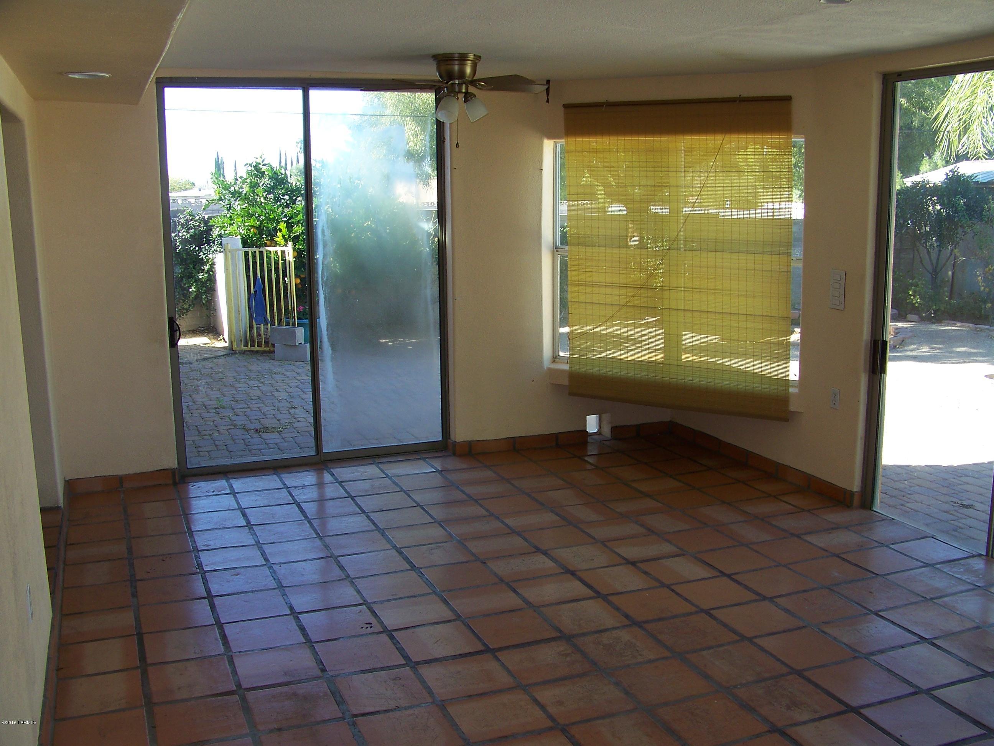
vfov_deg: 39.7
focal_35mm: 36
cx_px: 497
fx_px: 1034
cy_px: 373
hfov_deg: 51.4
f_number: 5
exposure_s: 1/30
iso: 64
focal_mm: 5.85
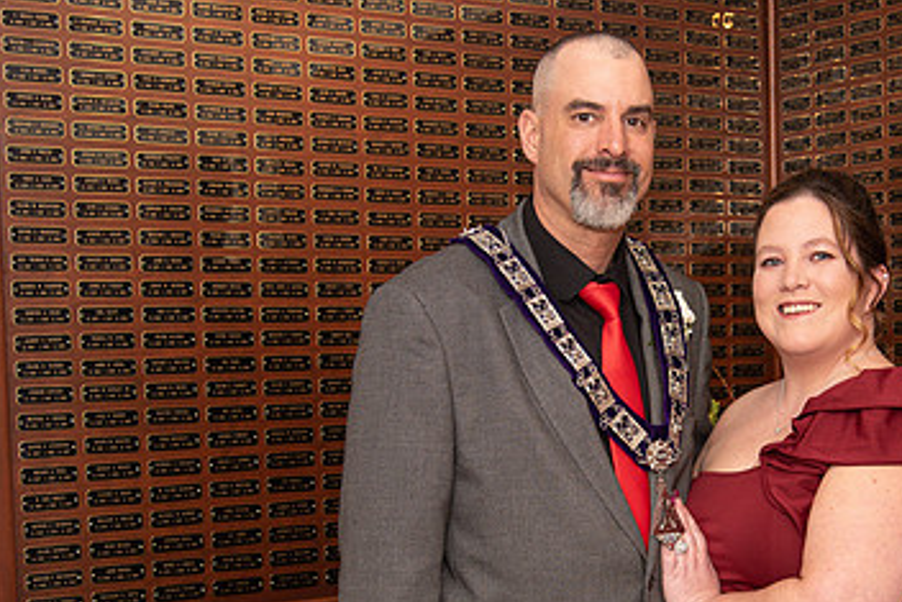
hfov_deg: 30.1
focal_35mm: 66
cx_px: 656
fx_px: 1654
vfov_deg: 20.5
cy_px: 432
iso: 800
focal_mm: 40
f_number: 4
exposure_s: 1/200
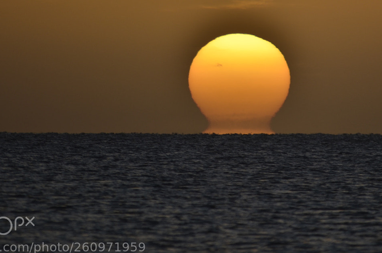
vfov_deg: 1.4
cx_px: 257
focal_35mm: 1011
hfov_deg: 2.0
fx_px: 10699
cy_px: 65
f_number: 5.6
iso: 100
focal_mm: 400
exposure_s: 1/800
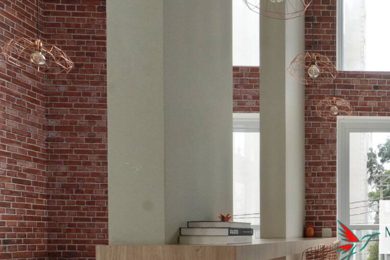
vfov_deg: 35.4
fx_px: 380
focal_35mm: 35
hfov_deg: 44.5
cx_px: 405
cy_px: 239
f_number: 11
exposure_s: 1/160
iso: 1000
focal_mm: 11
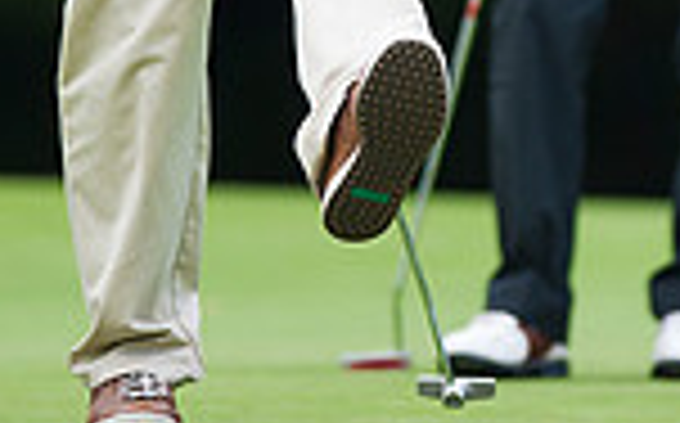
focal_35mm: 1177
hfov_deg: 1.8
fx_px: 21788
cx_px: 504
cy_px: -400
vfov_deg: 1.1
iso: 400
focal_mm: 300
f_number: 4
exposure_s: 1/800
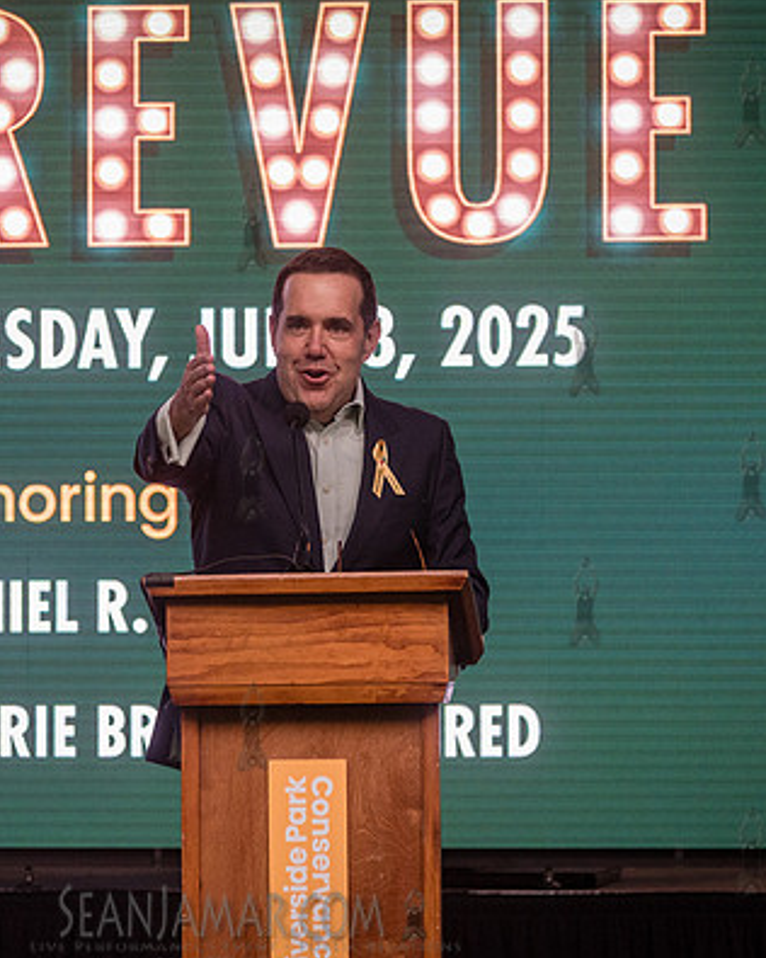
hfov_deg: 6.2
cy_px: 437
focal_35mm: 248
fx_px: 7028
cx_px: 288
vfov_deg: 7.8
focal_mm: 155
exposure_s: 1/1600
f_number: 3.5
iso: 2000
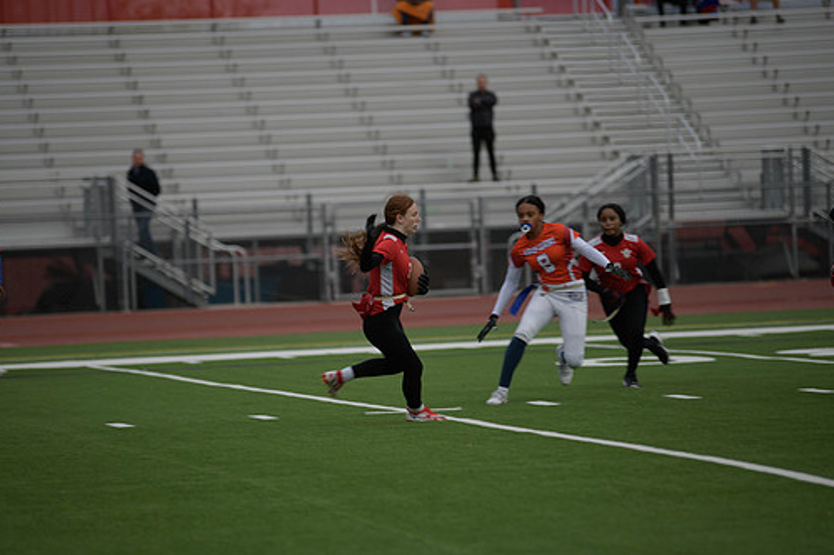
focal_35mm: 209
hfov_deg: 9.8
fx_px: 4840
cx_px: 394
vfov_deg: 6.6
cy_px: 292
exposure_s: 1/200
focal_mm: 180
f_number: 2.8
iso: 72
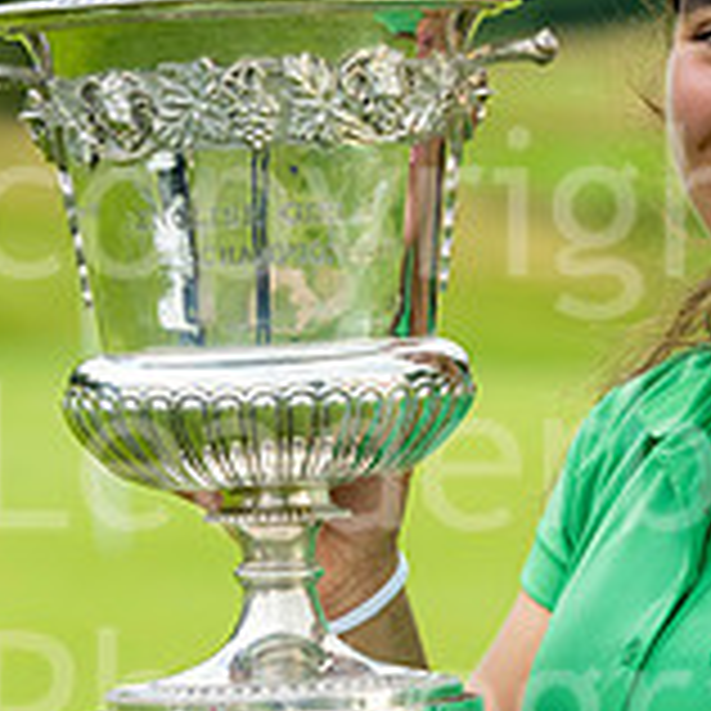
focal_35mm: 265
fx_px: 6158
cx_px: 562
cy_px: 497
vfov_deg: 6.6
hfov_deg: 6.6
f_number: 4
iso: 400
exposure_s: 1/320
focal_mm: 85
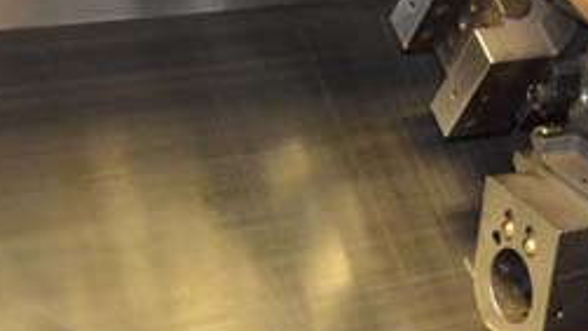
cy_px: -216
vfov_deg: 10.5
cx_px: 808
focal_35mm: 110
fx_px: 1715
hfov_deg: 17.9
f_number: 4
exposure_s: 1/60
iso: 1600
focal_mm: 22
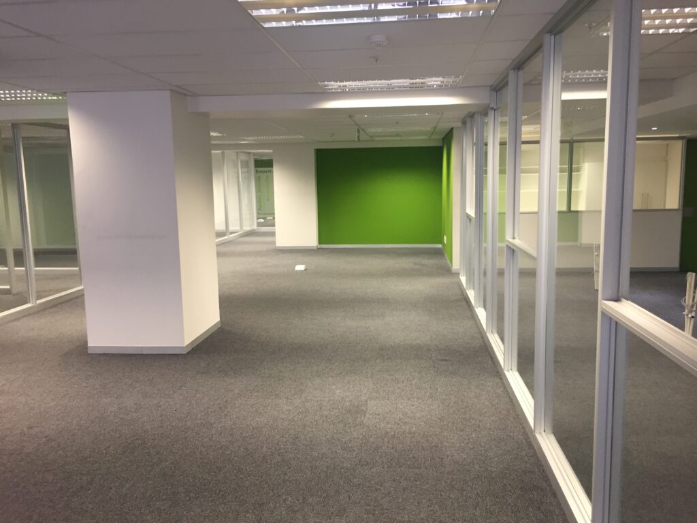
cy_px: 262
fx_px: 584
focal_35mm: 29
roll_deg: +0.3
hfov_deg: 61.7
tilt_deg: -7.2
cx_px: 348
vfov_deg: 48.2
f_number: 2.2
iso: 125
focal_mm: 4.15
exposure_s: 1/33
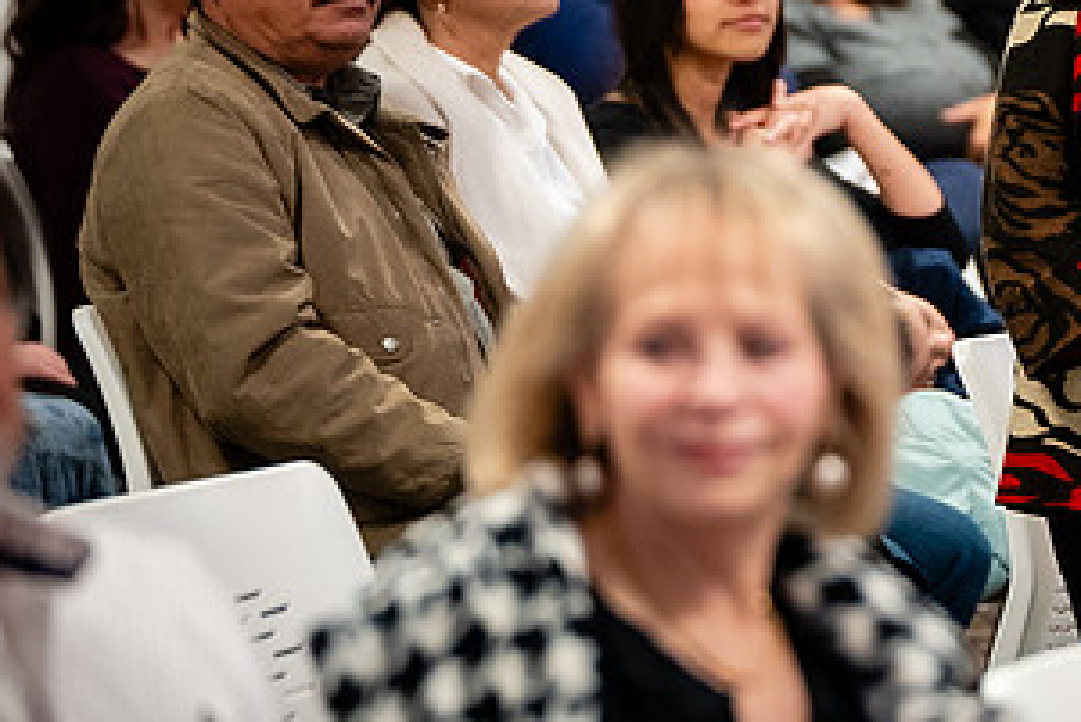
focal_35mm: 324
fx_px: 9733
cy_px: -11
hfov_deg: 6.3
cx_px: 1251
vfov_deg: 4.2
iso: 2000
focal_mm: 126
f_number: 2.8
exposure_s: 1/160
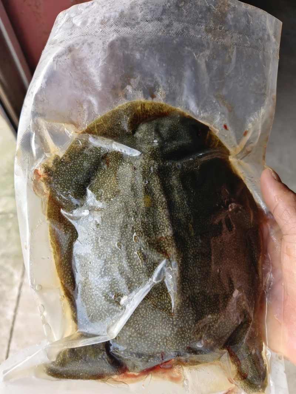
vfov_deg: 73.9
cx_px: 148
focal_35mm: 23
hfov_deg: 58.9
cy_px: 197
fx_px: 262
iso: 108
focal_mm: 5.5
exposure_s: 1/100
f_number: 1.88
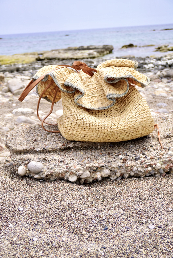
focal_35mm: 48
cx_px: 86
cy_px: 129
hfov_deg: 28.1
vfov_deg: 41.1
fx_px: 345
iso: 100
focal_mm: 32
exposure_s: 1/640
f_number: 5.6
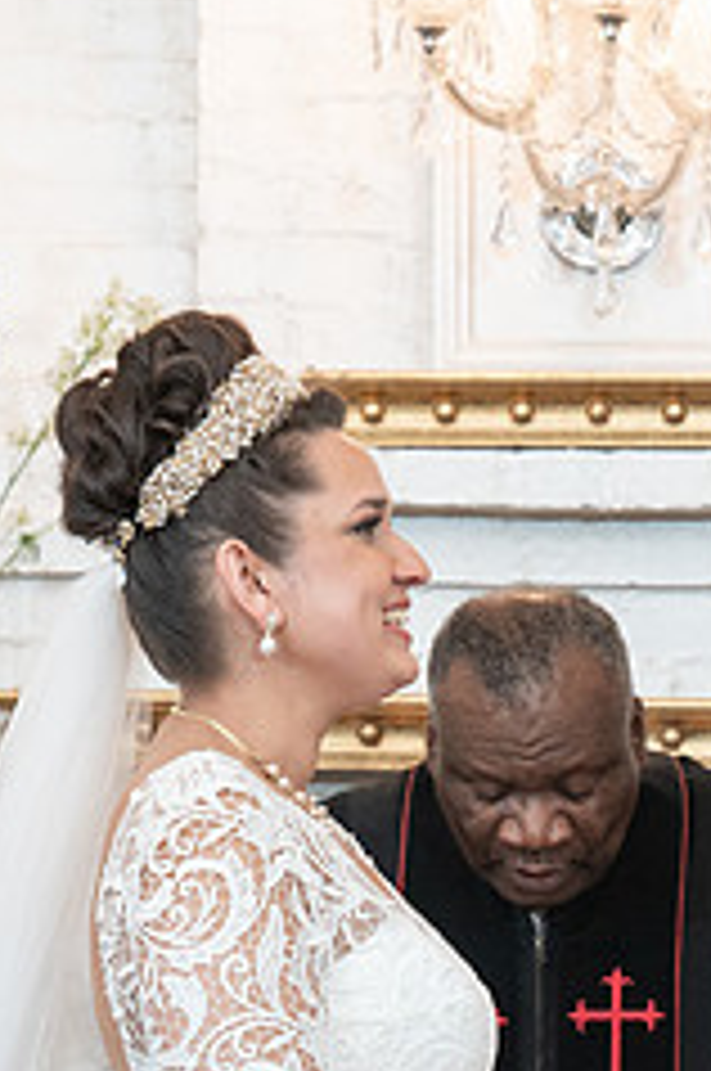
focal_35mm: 206
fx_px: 6120
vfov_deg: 10.0
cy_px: 689
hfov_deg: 6.6
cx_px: 671
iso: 2000
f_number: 4
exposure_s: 1/100
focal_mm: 70
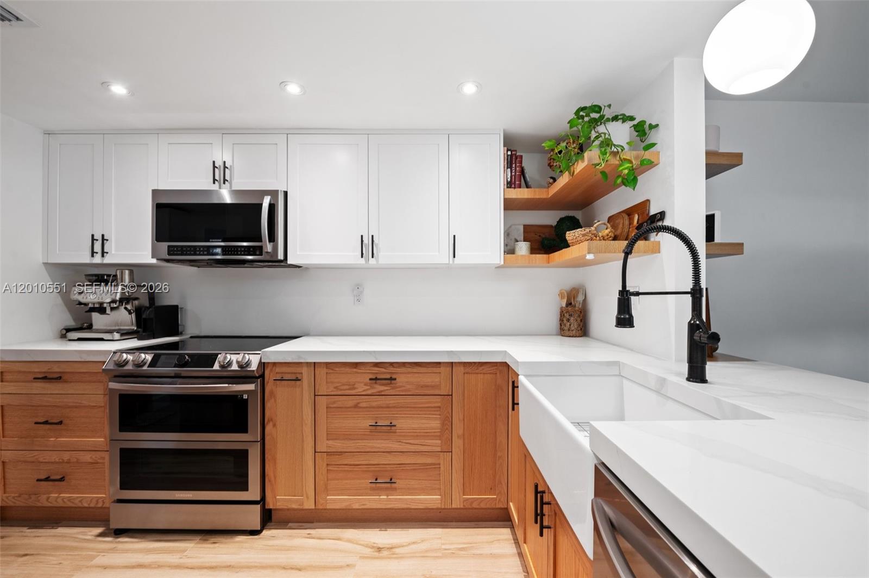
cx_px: 434
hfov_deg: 100.5
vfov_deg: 77.2
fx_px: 362
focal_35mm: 15
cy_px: 289
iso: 200
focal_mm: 15
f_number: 8
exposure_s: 1/5
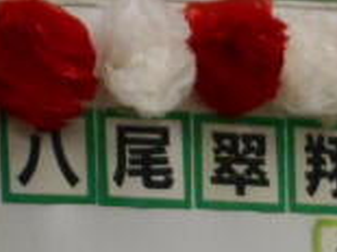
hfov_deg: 3.7
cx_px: 600
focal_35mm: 537
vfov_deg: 2.8
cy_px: 450
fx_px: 5224
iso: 800
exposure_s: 1/80
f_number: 6.5
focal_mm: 23
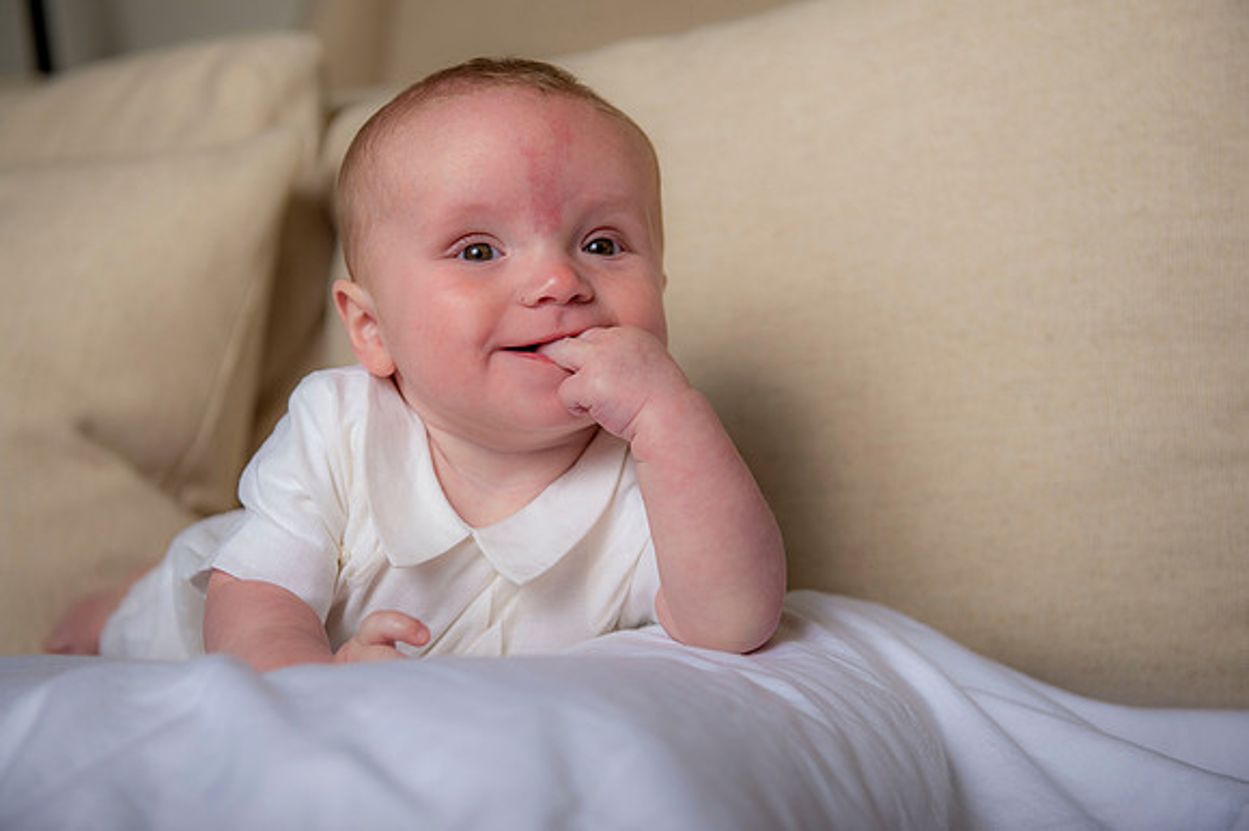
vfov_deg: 24.2
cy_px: 416
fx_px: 1942
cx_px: 624
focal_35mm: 56
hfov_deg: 35.7
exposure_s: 1/200
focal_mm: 56
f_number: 4
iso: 200
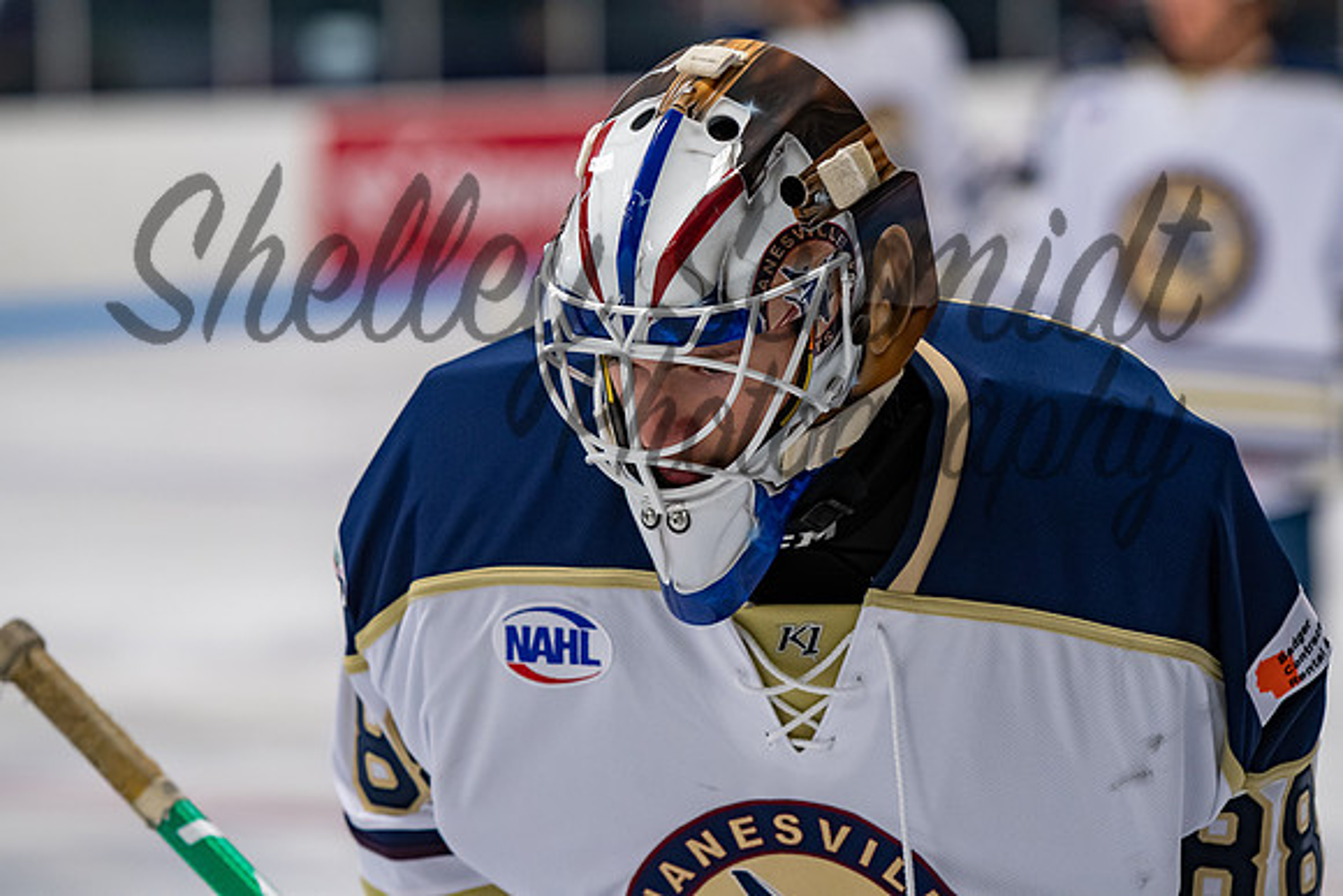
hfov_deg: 9.5
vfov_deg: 6.3
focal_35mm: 218
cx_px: 672
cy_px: 448
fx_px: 8115
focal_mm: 145
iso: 1250
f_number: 3.2
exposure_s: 1/640
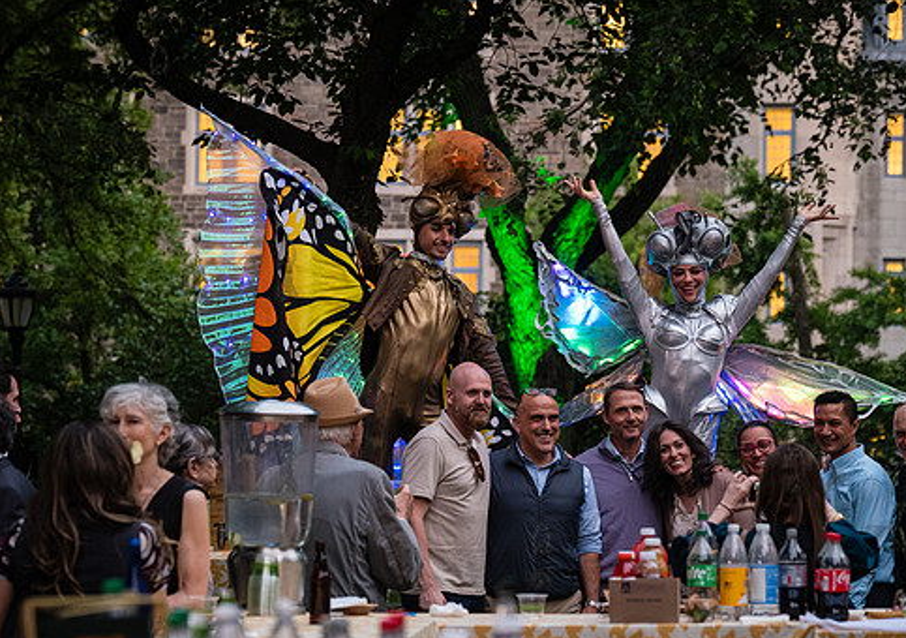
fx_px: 3406
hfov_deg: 15.2
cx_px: 470
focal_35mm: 133
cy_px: 387
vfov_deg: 10.7
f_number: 4
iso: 6400
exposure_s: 1/160
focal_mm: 100
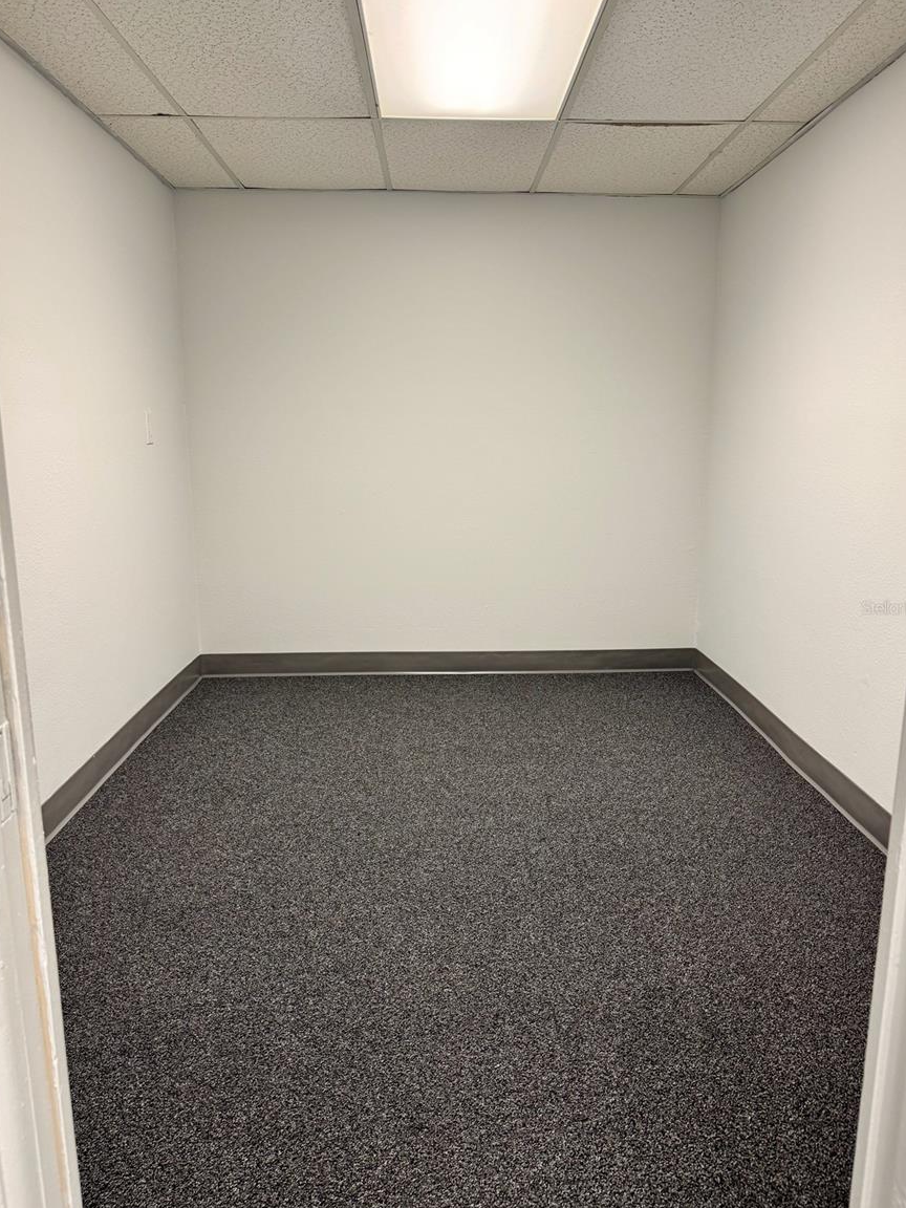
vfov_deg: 69.4
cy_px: 607
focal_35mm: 25
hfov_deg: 54.9
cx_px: 465
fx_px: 872
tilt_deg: -11.8
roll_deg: +0.4
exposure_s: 1/60
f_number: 1.78
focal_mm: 6.76
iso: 125
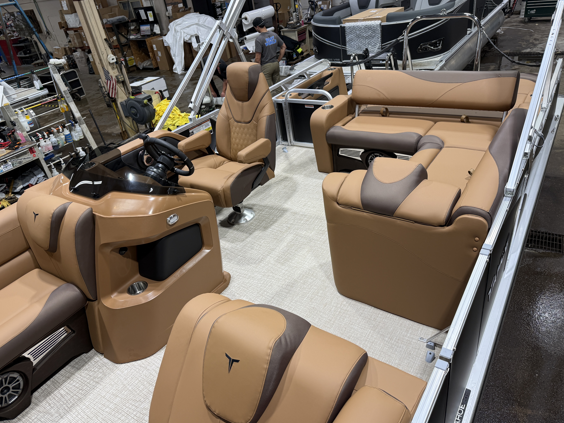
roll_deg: +9.2
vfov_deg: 54.9
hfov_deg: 69.4
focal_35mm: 25
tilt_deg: -31.2
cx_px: 291
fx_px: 407
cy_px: 208
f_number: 1.78
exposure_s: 1/120
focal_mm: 6.76
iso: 100
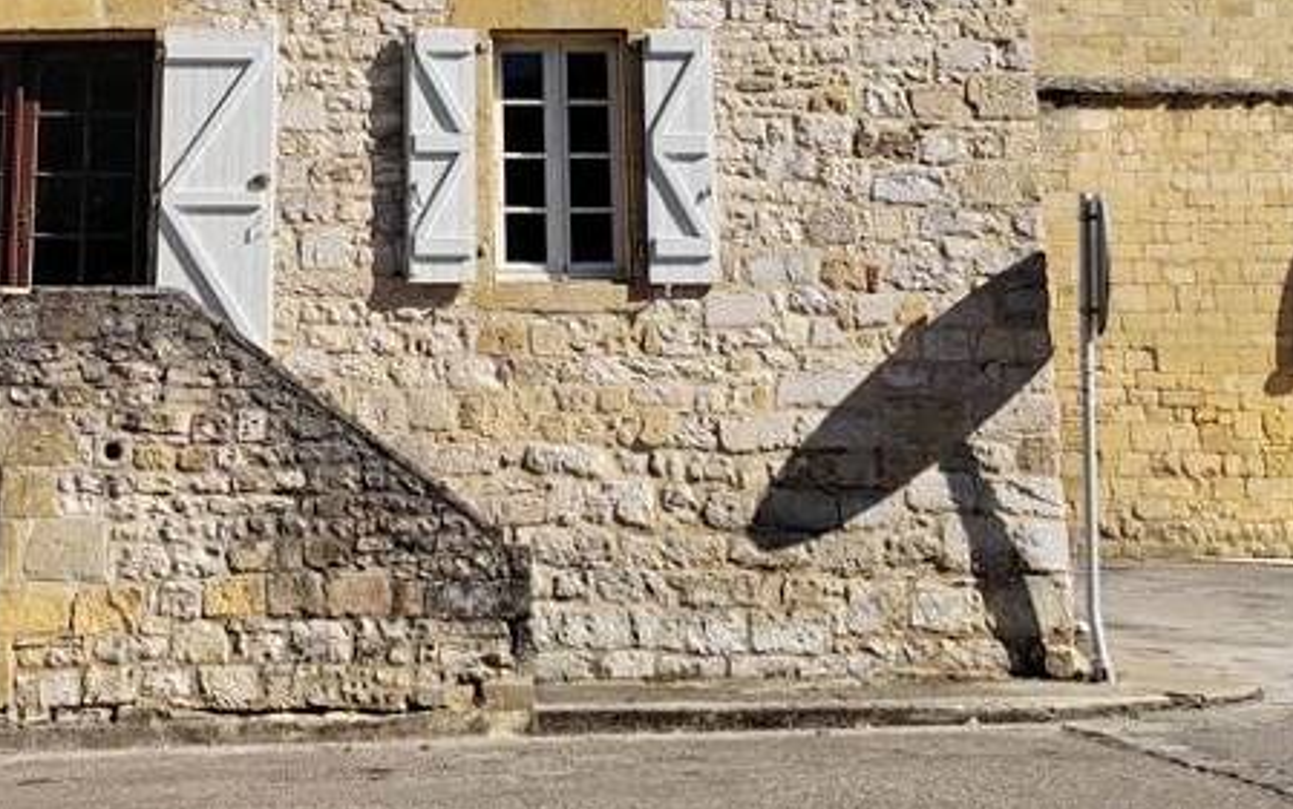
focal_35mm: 58
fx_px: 2045
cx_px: 432
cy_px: 17
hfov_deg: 34.8
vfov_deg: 21.7
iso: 100
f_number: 1.9
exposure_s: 1/1600
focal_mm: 5.52
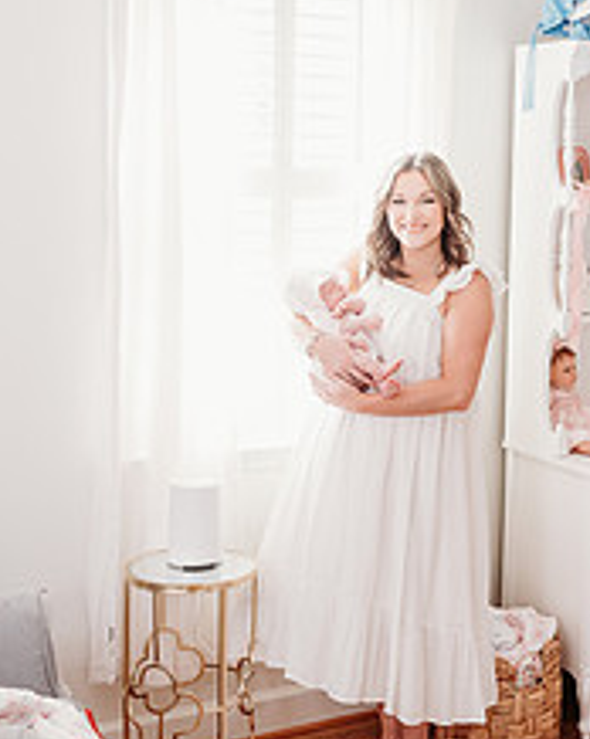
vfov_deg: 31.4
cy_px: 303
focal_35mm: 60
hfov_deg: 24.7
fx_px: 1311
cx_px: 515
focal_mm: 24
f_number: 2.8
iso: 2000
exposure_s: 1/200
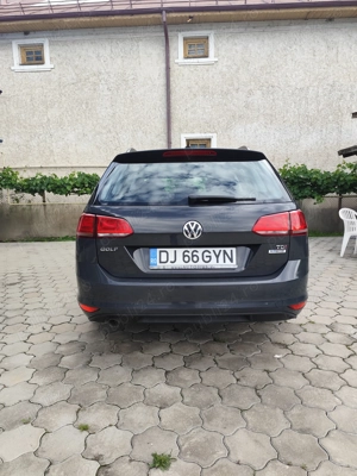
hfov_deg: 58.9
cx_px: 178
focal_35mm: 23
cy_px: 238
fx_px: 316
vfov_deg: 73.9
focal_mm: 6.19
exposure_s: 1/132
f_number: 1.65
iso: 50
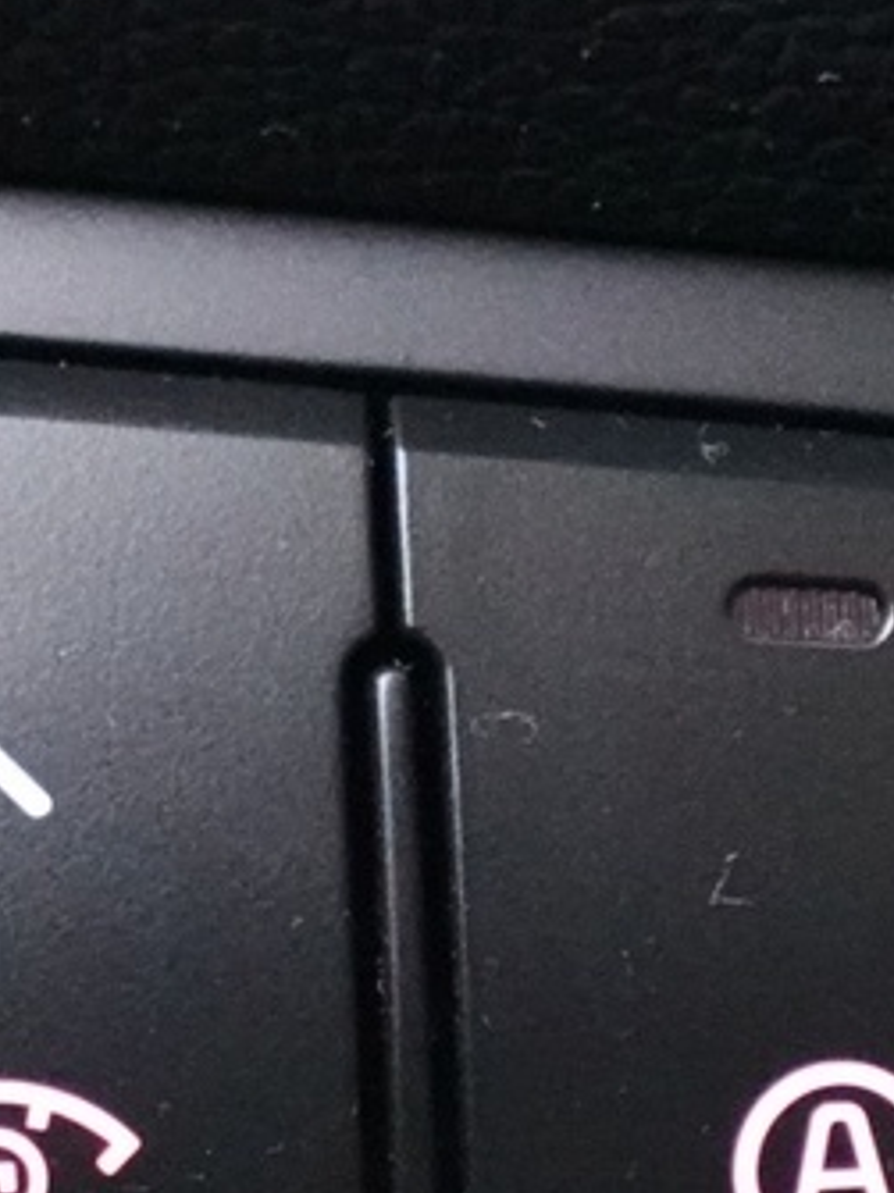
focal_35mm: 93
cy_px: 677
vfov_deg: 21.1
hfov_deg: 15.9
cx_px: 313
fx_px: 3204
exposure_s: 1/20
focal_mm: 7.6
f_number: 2
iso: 6400
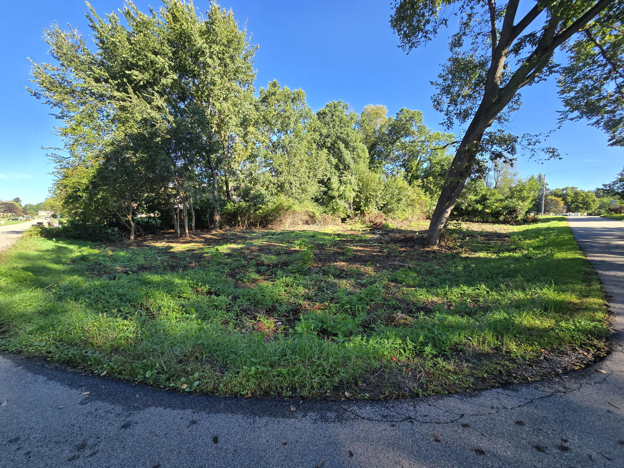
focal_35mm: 13
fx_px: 234
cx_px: 312
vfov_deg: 89.9
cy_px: 234
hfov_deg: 106.2
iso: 50
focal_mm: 2.2
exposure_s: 1/551
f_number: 2.2
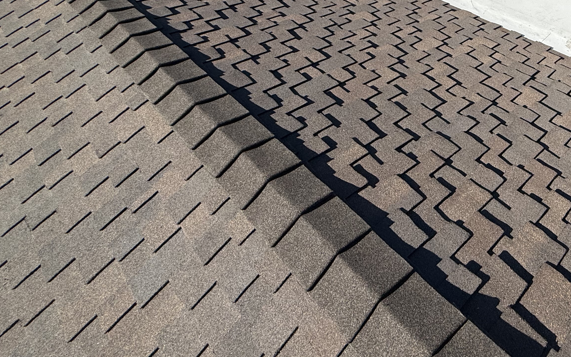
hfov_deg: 62.0
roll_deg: +4.2
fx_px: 405
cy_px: 39
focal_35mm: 26
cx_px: 487
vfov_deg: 43.7
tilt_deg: -39.2
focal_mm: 2.22
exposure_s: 1/5155
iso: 50
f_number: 2.2
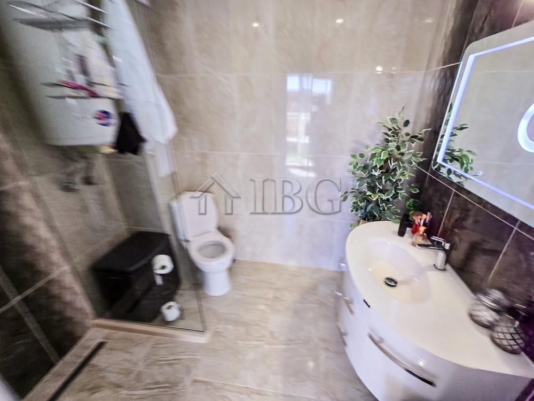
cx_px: 267
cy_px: 200
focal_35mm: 13
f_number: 2.2
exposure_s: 1/50
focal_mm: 2.2
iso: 64
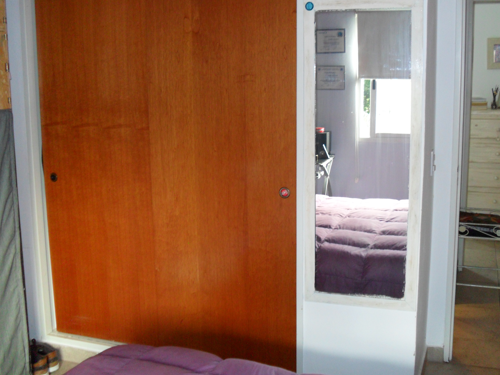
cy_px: 162
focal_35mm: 40
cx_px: 272
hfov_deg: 46.7
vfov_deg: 35.9
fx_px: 578
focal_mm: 6.3
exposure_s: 1/45
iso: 200
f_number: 3
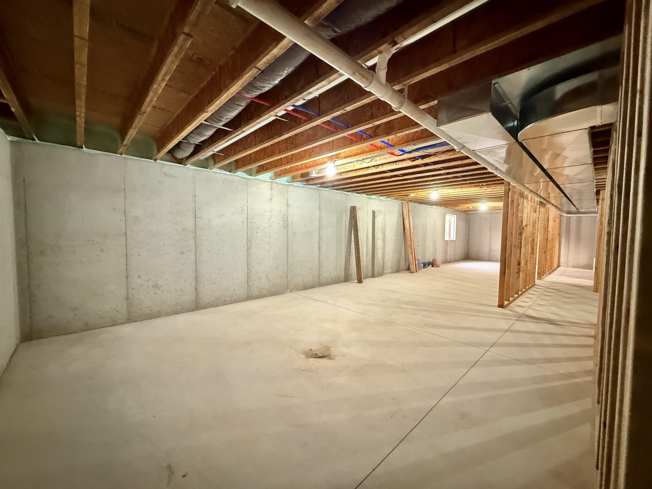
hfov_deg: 102.1
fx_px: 264
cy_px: 244
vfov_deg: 85.7
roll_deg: -0.7
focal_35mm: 14
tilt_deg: -2.2
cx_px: 326
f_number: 2.2
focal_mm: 2.22
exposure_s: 1/30
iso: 1600
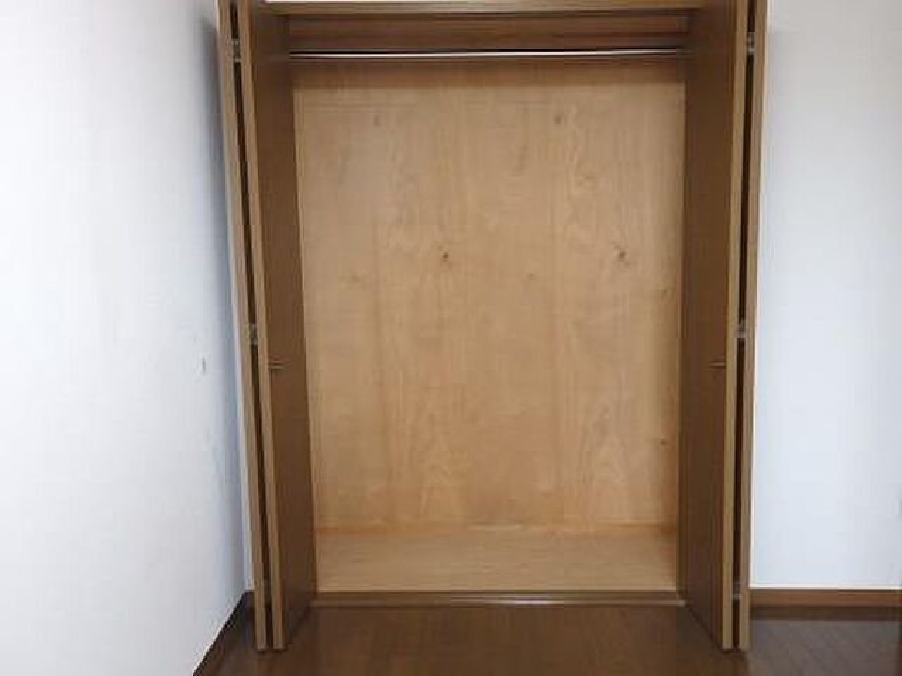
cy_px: 338
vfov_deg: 51.4
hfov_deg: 65.3
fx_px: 704
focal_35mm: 27
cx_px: 451
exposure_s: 1/50
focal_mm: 5
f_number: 3.2
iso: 800
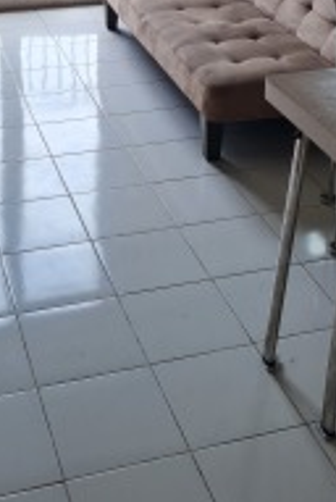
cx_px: 143
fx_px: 907
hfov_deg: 21.0
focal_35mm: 65
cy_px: -42
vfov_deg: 28.3
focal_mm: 5.4
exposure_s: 1/286
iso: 50
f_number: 1.8
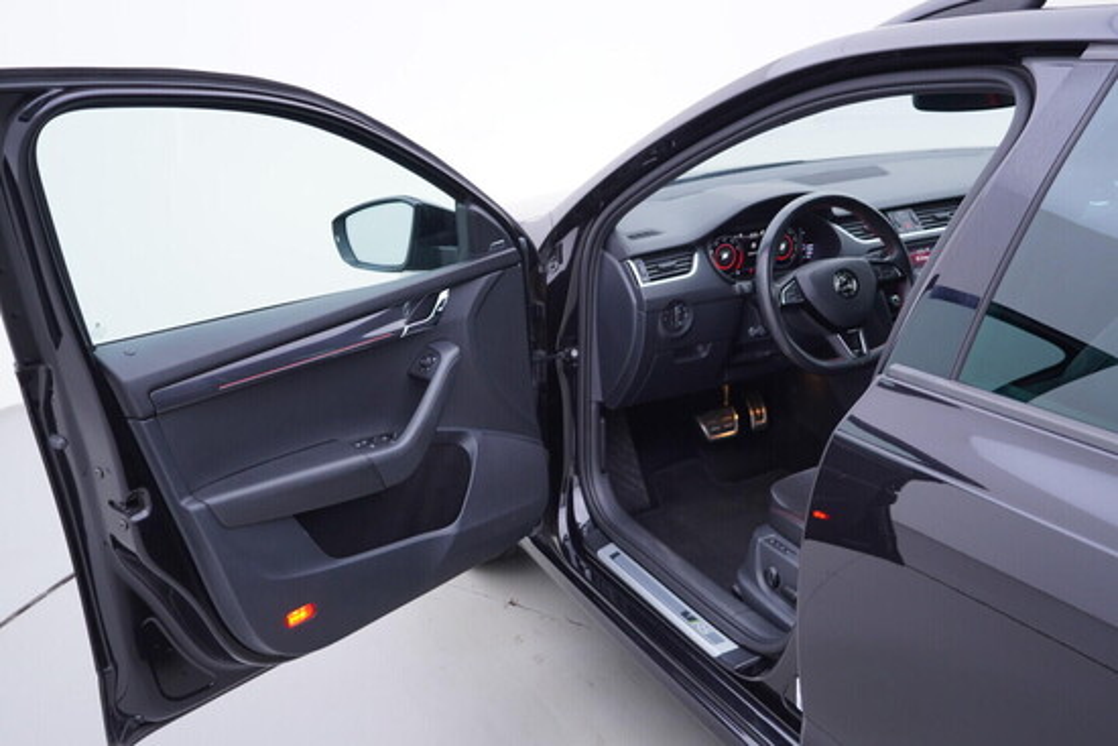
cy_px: 373
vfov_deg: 36.9
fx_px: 1118
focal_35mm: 36
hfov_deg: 53.1
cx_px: 559
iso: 125
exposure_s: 1/50
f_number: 3.2
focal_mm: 24
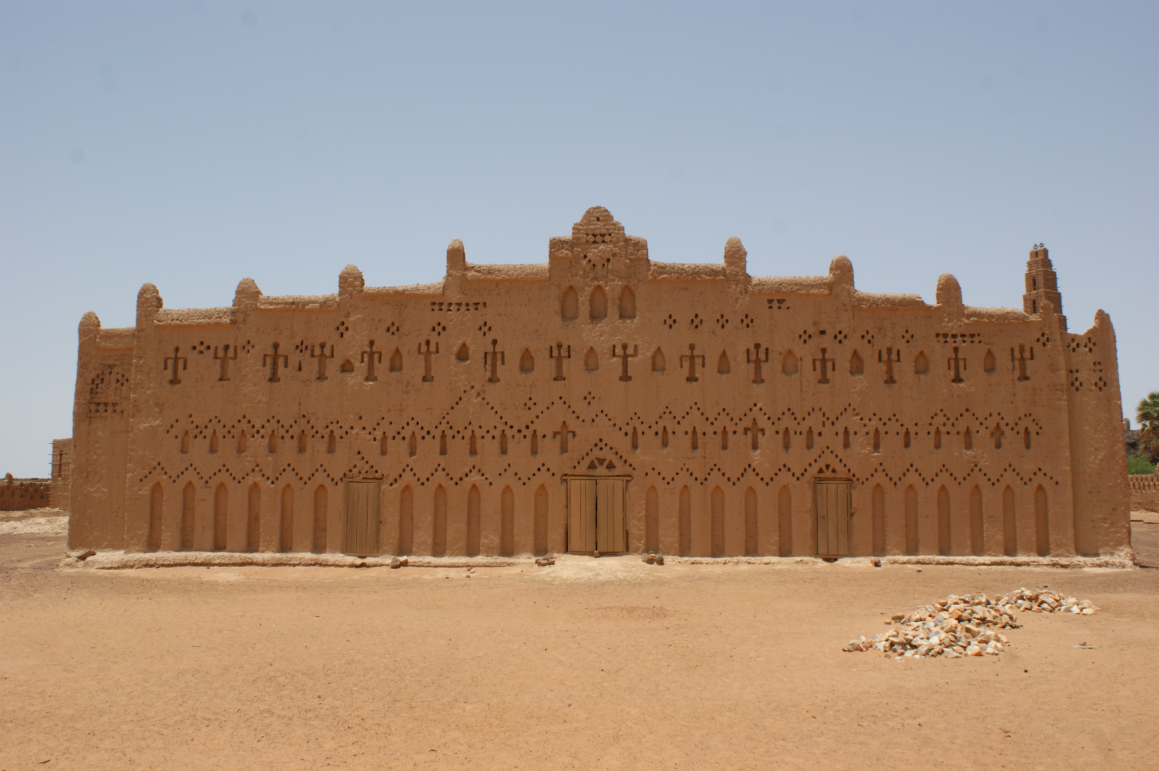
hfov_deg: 57.3
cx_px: 580
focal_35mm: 33
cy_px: 386
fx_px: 1062
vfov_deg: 39.9
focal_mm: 22
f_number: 10
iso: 100
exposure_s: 1/160
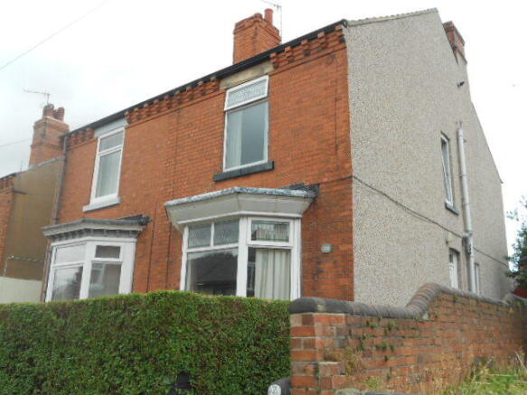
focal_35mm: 32
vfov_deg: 44.1
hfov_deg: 56.8
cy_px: 198
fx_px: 487
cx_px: 264
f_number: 3.6
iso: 80
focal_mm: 5.8
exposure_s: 1/250
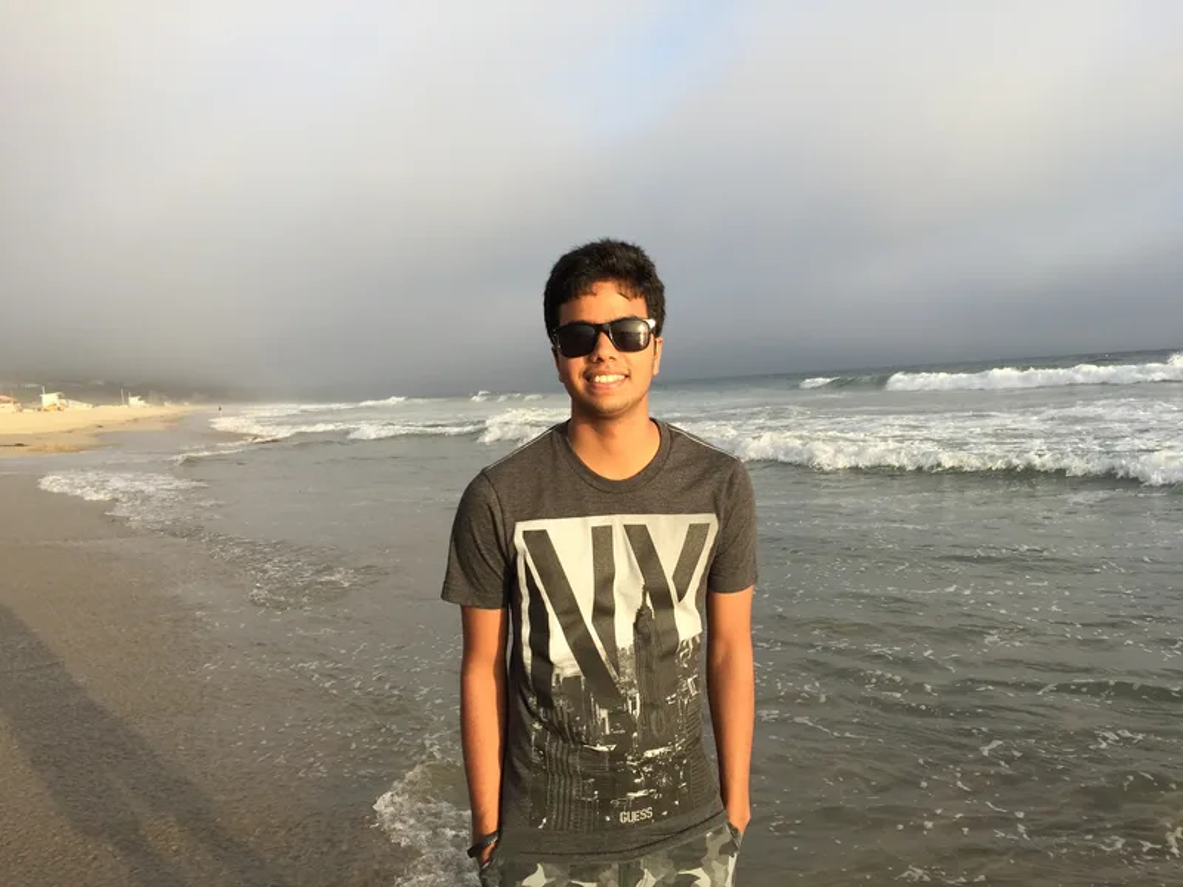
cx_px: 592
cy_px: 444
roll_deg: +1.8
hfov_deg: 61.7
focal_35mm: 29
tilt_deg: -2.9
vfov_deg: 48.2
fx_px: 991
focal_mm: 4.15
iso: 32
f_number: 2.2
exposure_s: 1/791
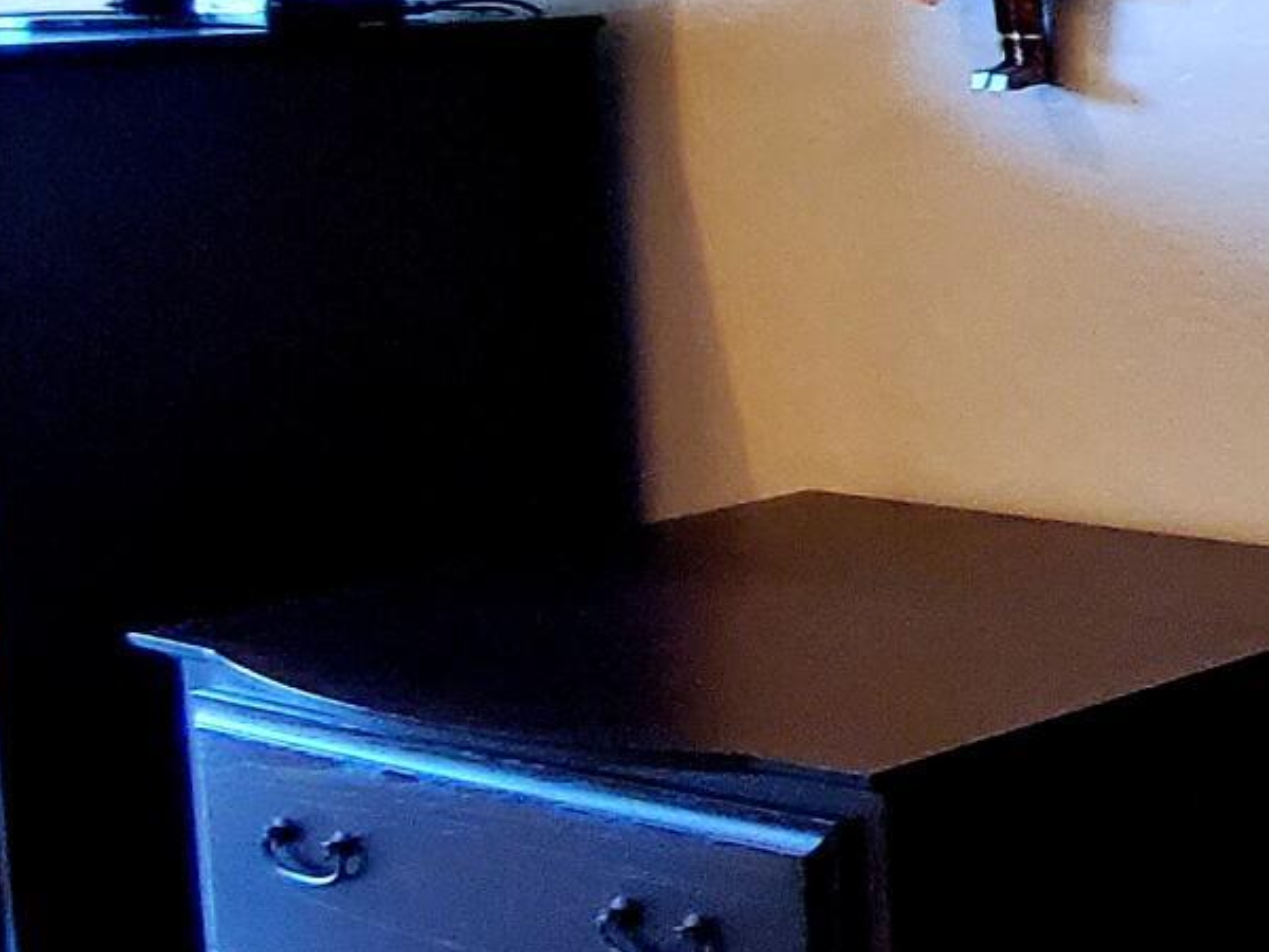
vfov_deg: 21.7
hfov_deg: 17.7
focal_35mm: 65
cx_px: 2678
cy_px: -11
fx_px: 2383
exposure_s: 1/39.1
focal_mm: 1.8
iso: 500
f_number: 2.2
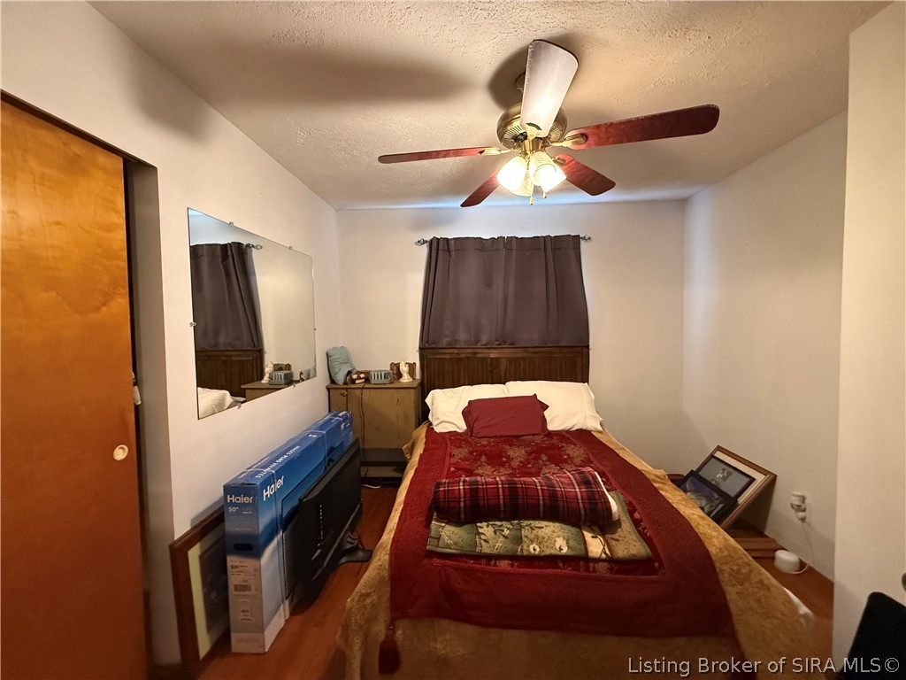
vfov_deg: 85.7
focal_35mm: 14
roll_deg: +0.6
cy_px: 340
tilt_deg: -1.7
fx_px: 366
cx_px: 453
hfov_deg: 102.1
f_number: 2.2
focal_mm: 2.22
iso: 800
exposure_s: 1/60
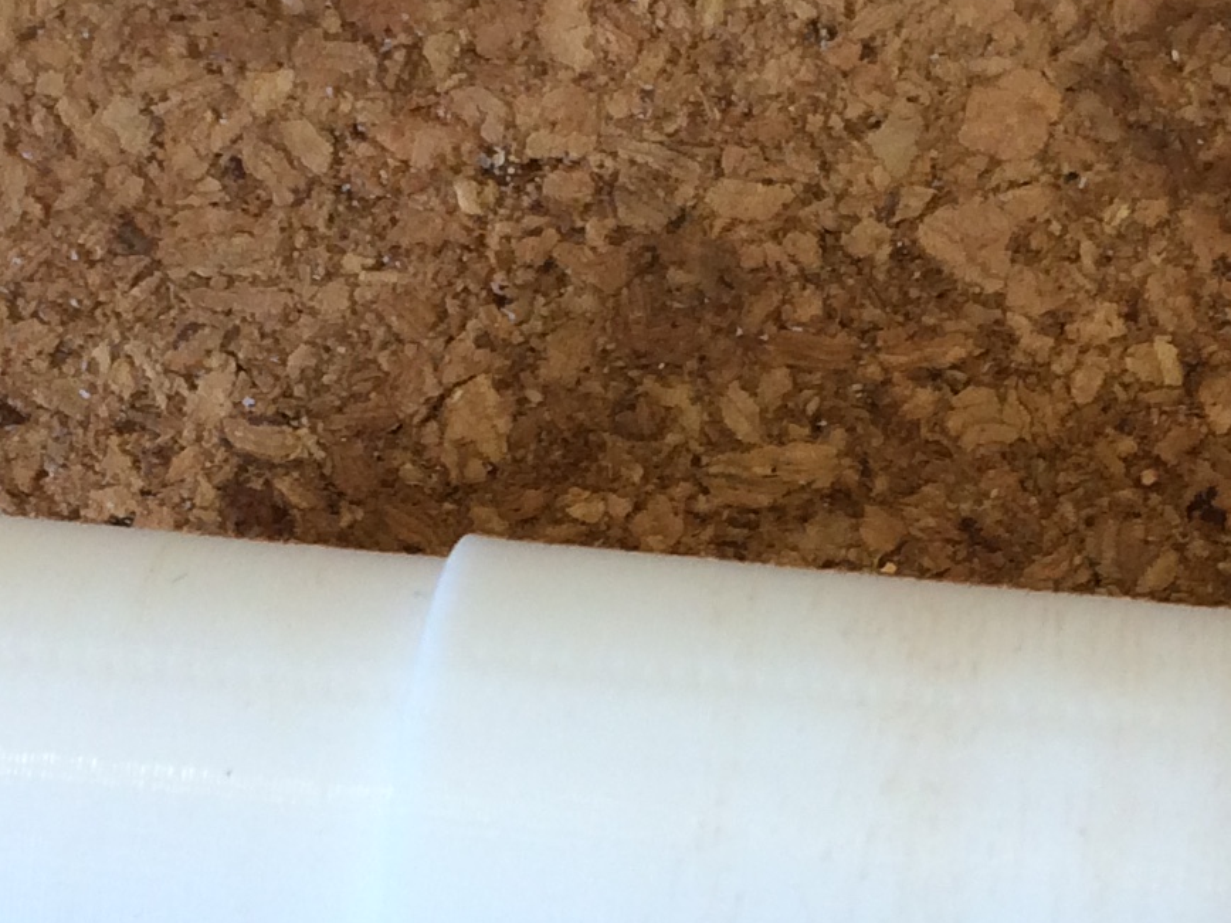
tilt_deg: -70.1
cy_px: 861
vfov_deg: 13.4
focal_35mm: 109
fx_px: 3876
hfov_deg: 18.0
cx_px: 686
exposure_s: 1/120
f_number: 2.2
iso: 64
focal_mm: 4.15
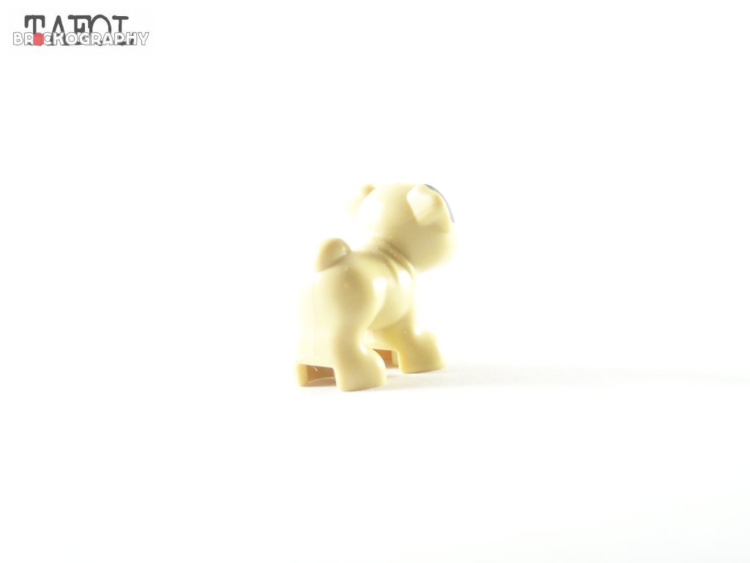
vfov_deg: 18.0
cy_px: 282
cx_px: 375
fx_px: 1777
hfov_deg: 23.8
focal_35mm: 82
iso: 200
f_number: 3.2
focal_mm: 13.7
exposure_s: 1/20
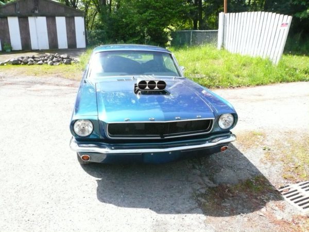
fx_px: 250
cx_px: 154
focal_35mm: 28
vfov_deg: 49.7
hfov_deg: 63.4
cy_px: 116
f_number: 8
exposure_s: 1/200
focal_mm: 4.6
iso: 400
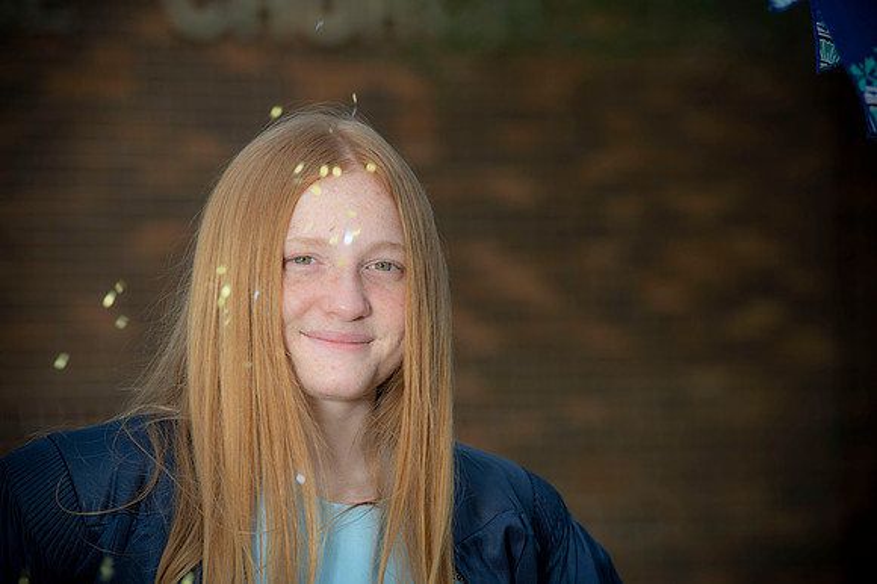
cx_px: 438
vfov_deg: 8.1
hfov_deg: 12.1
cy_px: 292
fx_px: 4139
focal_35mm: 170
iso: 80
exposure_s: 1/250
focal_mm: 170
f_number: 6.3
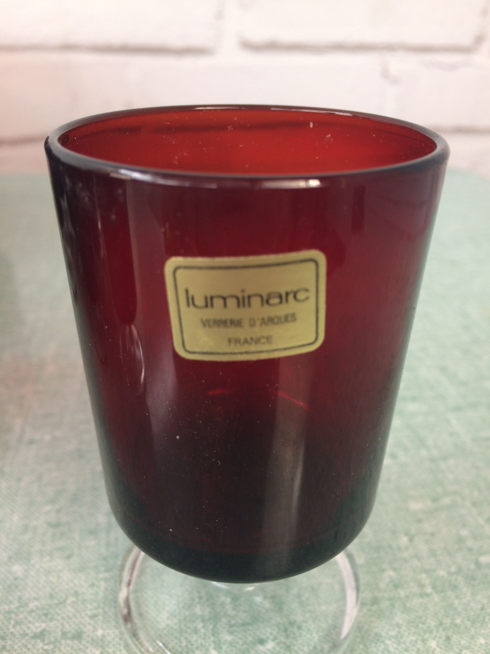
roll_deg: +0.8
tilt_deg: -28.9
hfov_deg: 48.2
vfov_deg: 61.7
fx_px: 547
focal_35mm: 29
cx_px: 245
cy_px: 327
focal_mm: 4.15
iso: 64
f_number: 2.2
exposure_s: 1/33
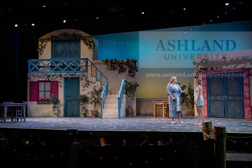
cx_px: 126
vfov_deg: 33.4
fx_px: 280
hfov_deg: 48.4
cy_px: 84
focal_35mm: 40
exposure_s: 1/320
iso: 2500
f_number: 3.5
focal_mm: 40
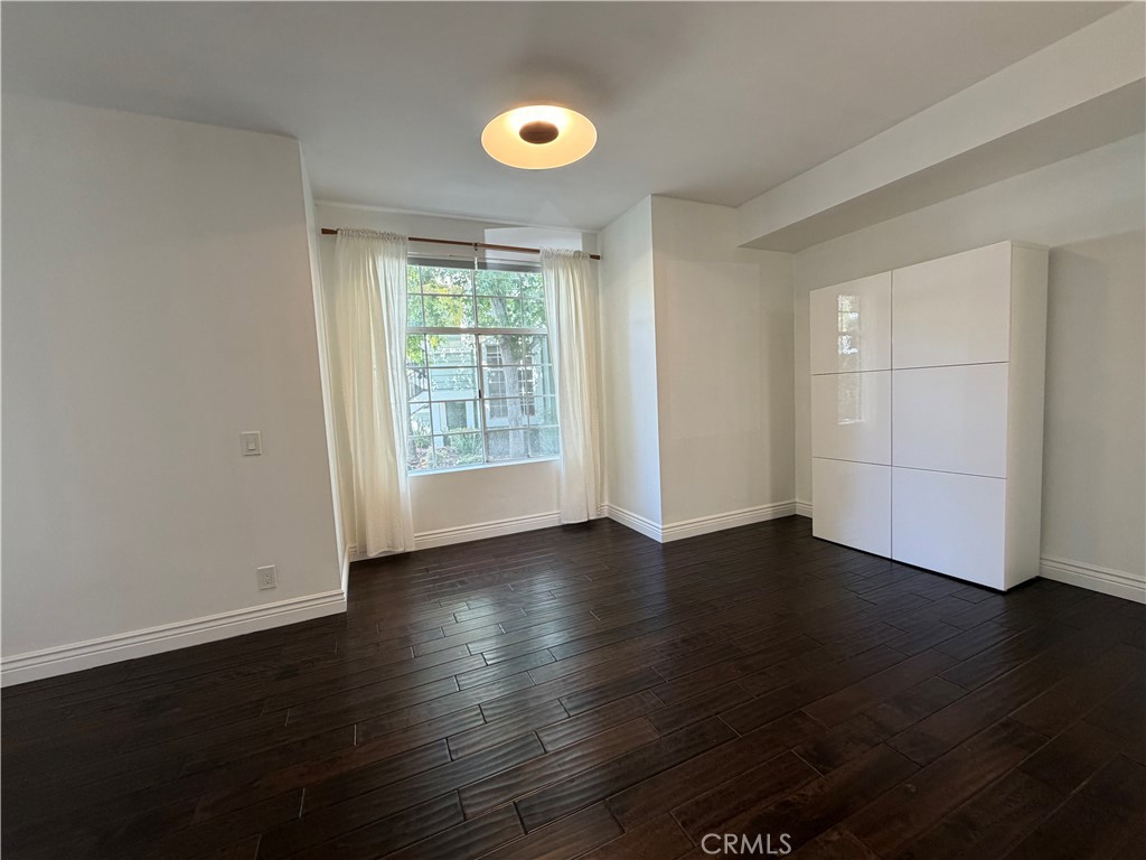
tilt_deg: -3.1
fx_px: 463
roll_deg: +3.2
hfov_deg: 102.1
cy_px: 430
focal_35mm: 14
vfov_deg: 85.7
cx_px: 573
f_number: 2.2
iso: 200
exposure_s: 1/120
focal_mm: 2.22
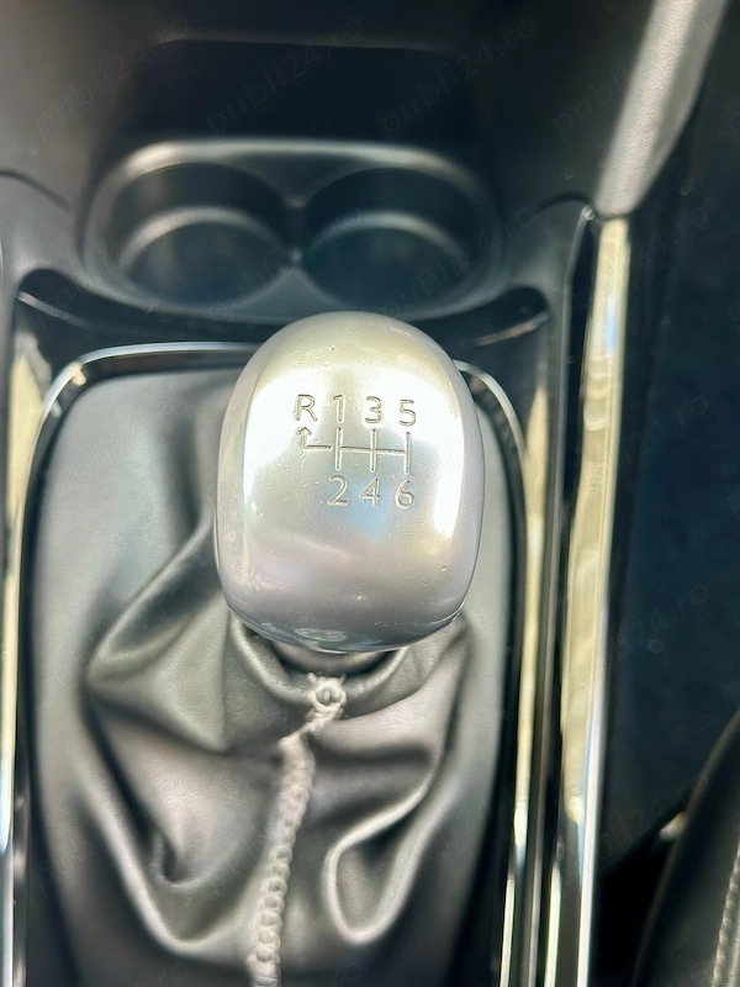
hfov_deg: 30.3
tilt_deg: -63.0
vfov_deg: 39.7
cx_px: 370
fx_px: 1368
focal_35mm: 48
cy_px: 494
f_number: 1.78
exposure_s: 1/105
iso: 125
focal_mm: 6.86
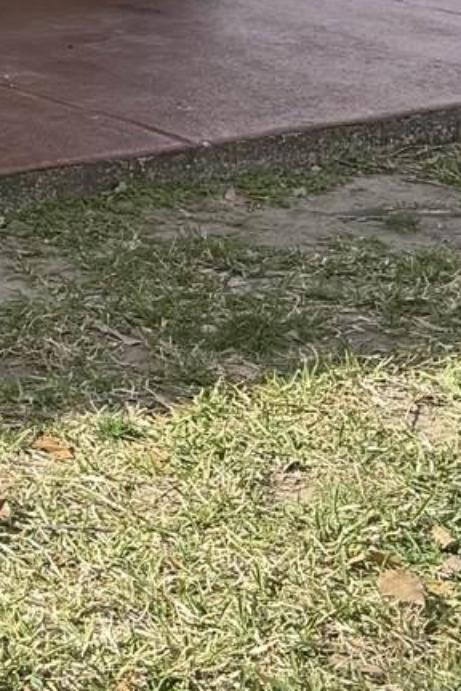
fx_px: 2555
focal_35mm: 133
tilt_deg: -5.1
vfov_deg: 14.8
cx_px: -749
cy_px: -198
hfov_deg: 9.0
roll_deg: +0.6
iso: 100
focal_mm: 6.76
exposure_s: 1/1493
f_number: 1.78
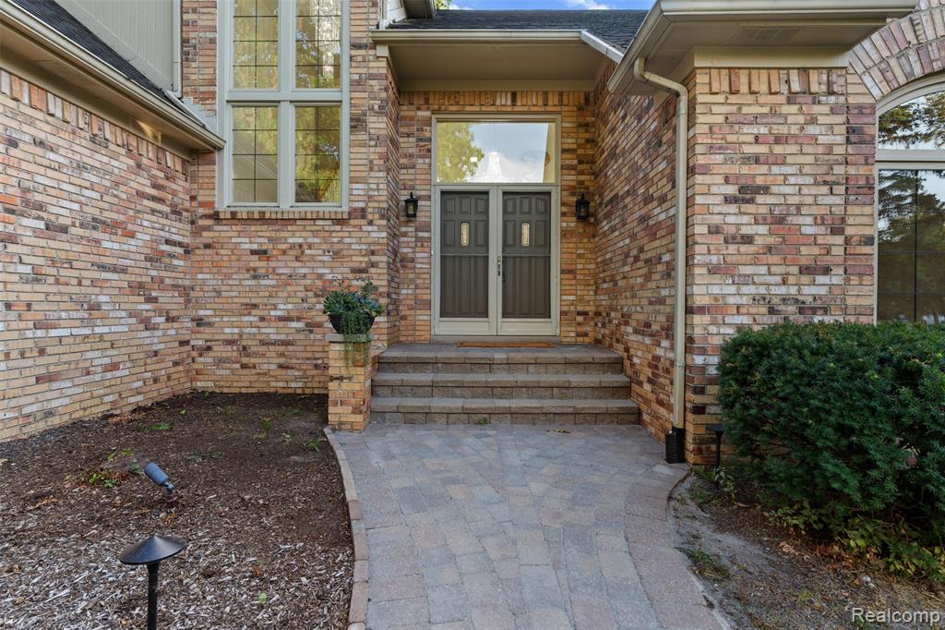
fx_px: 472
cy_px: 315
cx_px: 472
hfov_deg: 90.0
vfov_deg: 67.3
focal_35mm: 18
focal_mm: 18
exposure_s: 1/4
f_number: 8
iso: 100
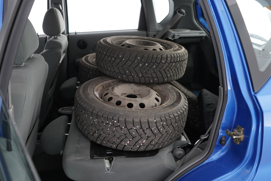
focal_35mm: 29
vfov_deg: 45.0
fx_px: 218
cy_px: 88
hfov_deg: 63.6
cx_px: 131
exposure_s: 1/40
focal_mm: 28
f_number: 3.5
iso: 2500
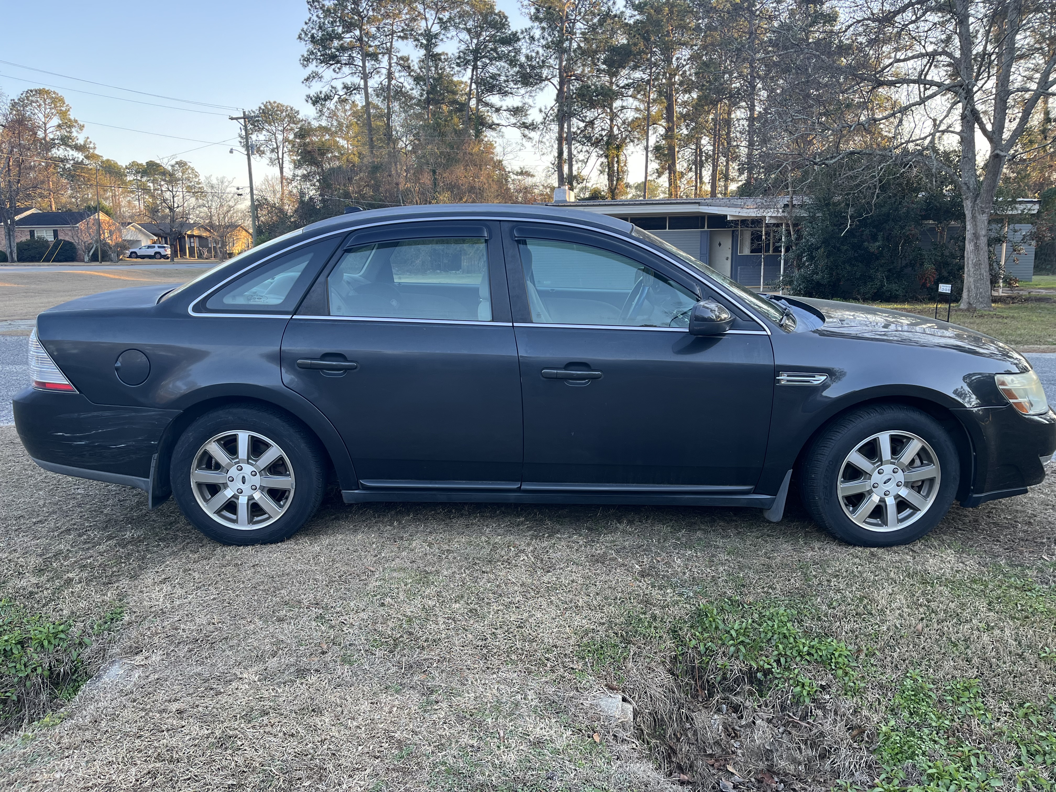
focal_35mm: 26
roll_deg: +0.7
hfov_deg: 67.3
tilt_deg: -9.7
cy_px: 396
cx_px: 528
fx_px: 793
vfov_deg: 53.1
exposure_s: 1/164
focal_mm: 5.1
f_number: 1.6
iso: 64
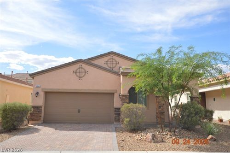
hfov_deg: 62.0
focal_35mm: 30
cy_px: 76
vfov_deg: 43.5
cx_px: 115
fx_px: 191
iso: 100
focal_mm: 20
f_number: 8
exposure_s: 1/200
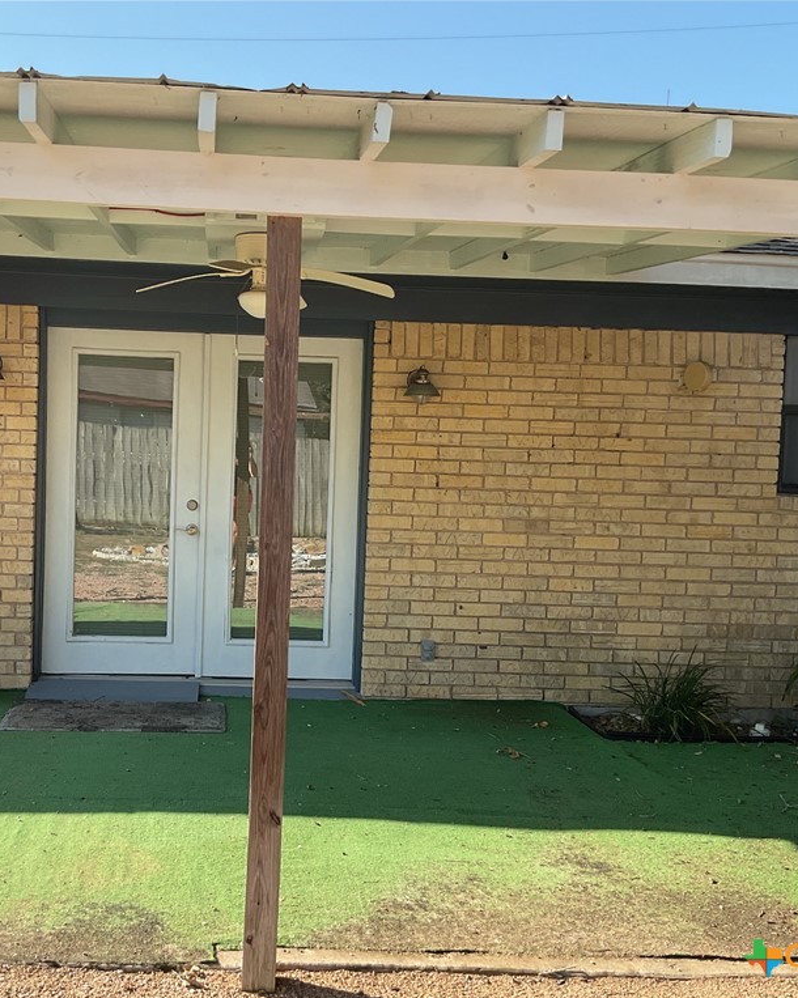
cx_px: 264
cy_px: 501
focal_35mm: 38
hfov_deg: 38.7
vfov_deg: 47.9
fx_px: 1122
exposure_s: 1/473
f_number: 1.8
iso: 16
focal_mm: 3
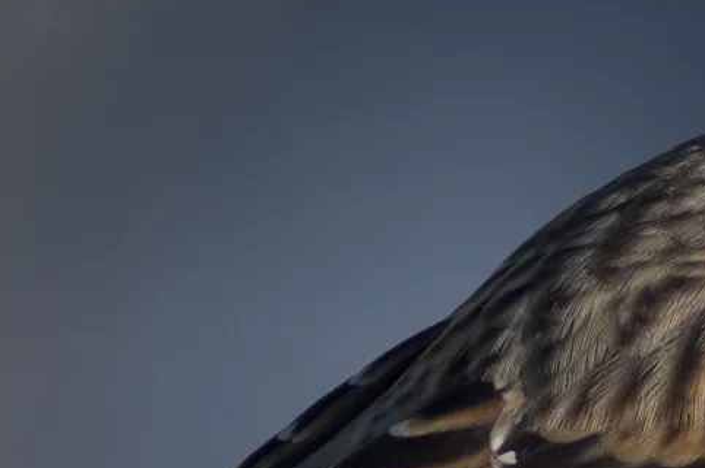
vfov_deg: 0.8
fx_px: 35046
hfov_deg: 1.2
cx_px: 761
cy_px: 451
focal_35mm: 1792
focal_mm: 300
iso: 200
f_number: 5.6
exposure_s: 1/1600
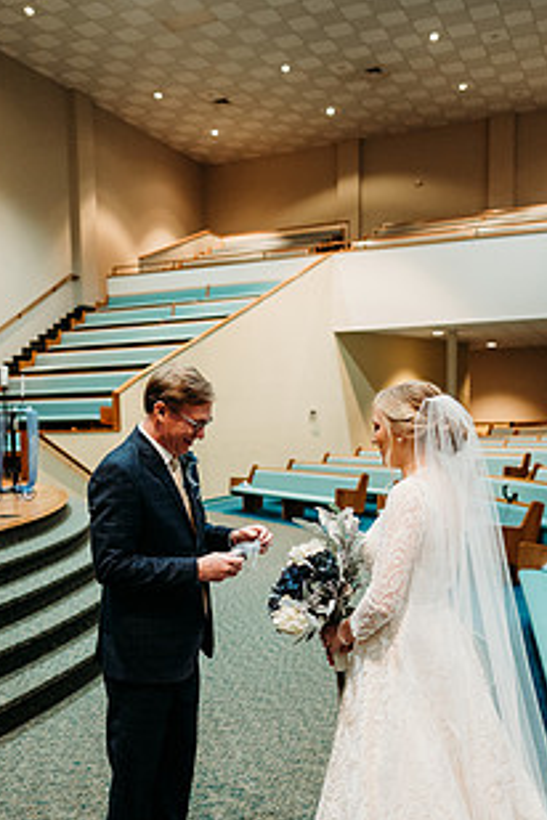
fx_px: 798
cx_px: 276
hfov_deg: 37.9
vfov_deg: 53.9
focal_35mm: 35
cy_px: 510
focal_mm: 24
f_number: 1.8
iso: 2000
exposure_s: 1/125
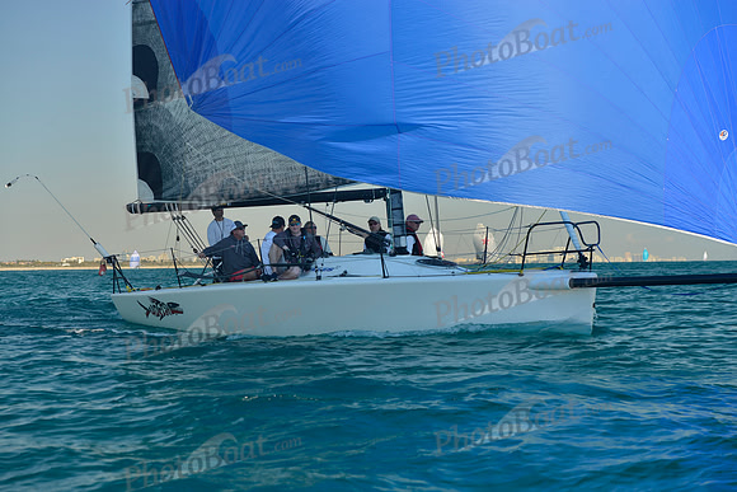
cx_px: 368
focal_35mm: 70
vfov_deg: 19.5
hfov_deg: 28.8
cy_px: 246
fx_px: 1433
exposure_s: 1/640
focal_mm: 70
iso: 200
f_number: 5.6
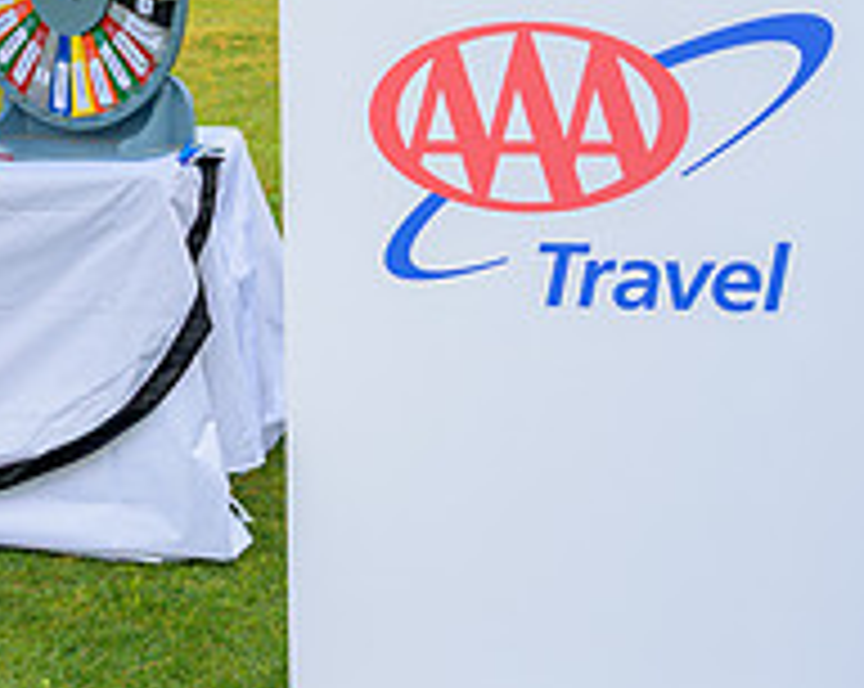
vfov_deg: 16.9
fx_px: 2247
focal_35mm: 88
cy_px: -65
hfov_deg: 20.4
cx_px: -158
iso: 100
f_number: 4
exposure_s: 1/200
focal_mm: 31
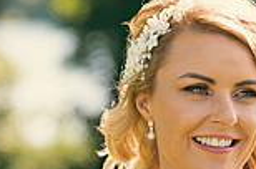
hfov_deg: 4.4
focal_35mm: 472
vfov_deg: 2.9
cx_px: 303
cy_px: 183
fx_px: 3349
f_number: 3.5
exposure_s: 1/250
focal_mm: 125
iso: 100
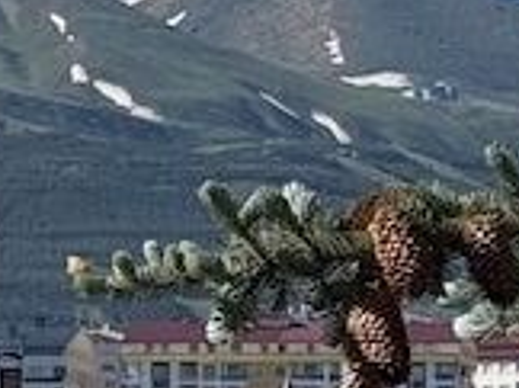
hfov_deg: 5.3
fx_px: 5330
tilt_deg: +3.3
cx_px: -996
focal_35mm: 356
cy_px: 298
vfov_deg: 4.2
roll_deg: -1.0
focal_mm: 6.76
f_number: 1.78
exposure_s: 1/4329
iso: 64
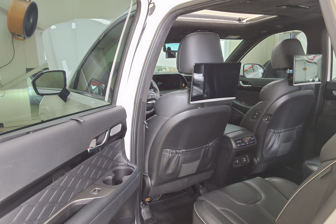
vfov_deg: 43.6
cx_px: 172
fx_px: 280
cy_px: 121
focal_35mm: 30
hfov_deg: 61.9
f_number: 1.9
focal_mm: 2.91
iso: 80
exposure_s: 1/40
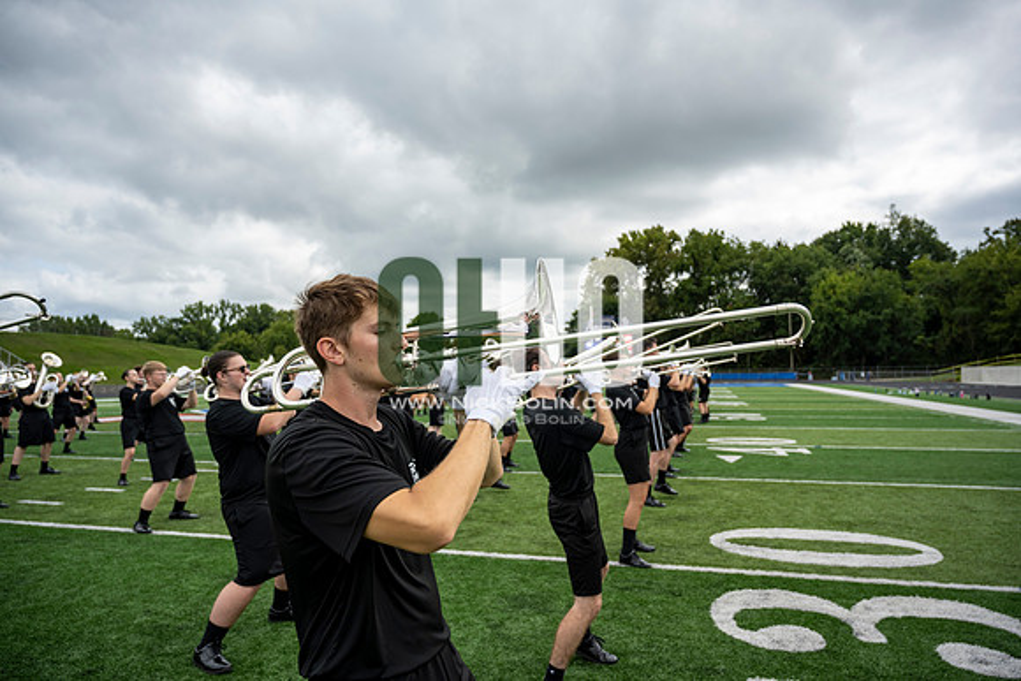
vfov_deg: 53.2
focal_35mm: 24
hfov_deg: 73.7
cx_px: 510
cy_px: 340
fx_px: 681
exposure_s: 1/800
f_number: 4
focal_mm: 24
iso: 160
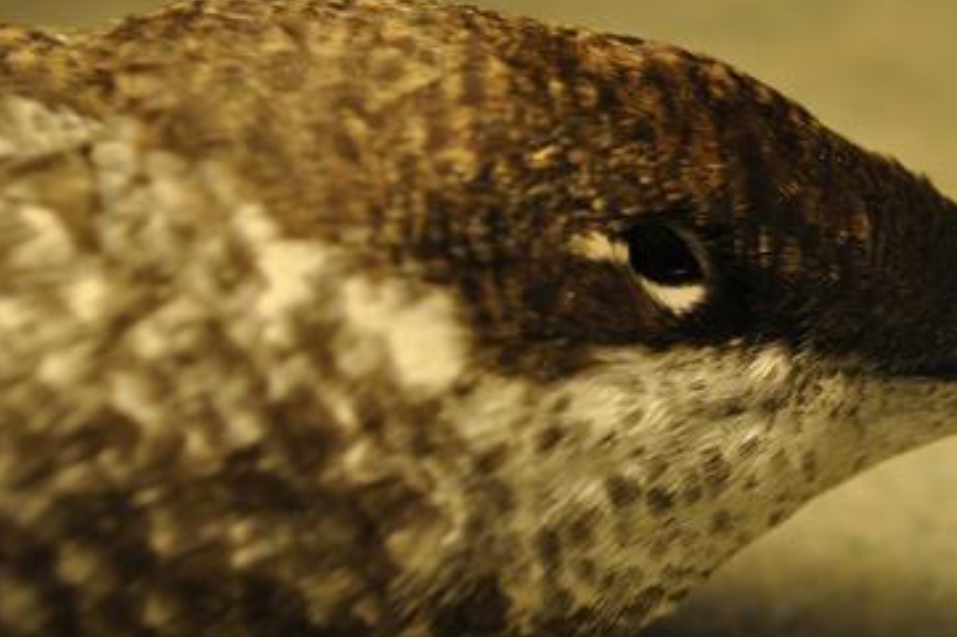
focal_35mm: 85
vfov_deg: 16.0
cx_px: 713
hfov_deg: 23.7
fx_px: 2257
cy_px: 322
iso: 200
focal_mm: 32
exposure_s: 1/80
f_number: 4.8
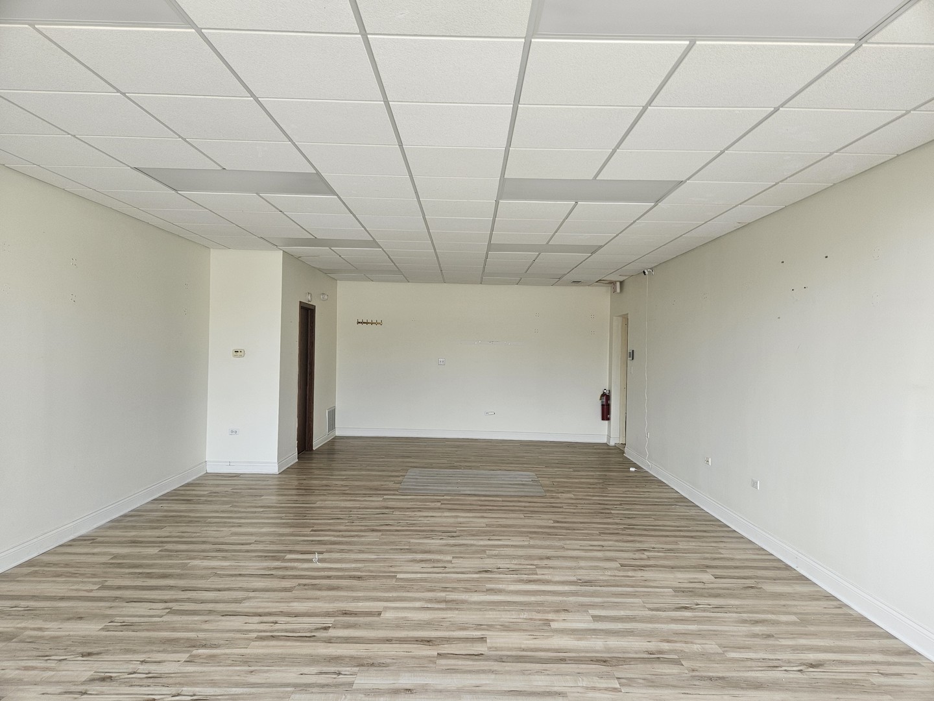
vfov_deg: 58.9
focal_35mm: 23
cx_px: 467
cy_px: 350
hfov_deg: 73.9
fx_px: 621
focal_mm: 5.4
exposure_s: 1/207
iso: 50
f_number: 1.8
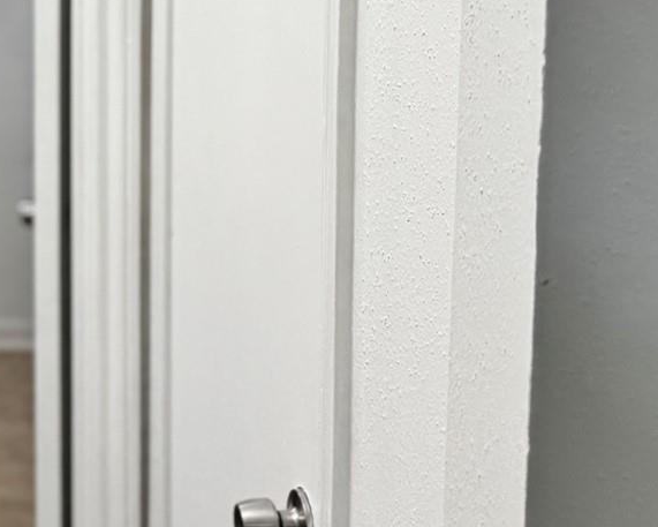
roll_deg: +0.5
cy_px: 10
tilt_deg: -5.6
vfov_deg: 17.9
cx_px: -180
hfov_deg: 20.8
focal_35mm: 84
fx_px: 1636
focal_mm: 6.76
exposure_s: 1/185
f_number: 1.78
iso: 64
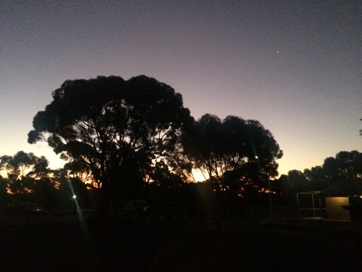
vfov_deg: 48.2
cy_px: 136
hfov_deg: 61.7
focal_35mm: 29
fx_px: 303
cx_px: 181
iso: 800
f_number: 2.2
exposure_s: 1/15
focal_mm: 4.15
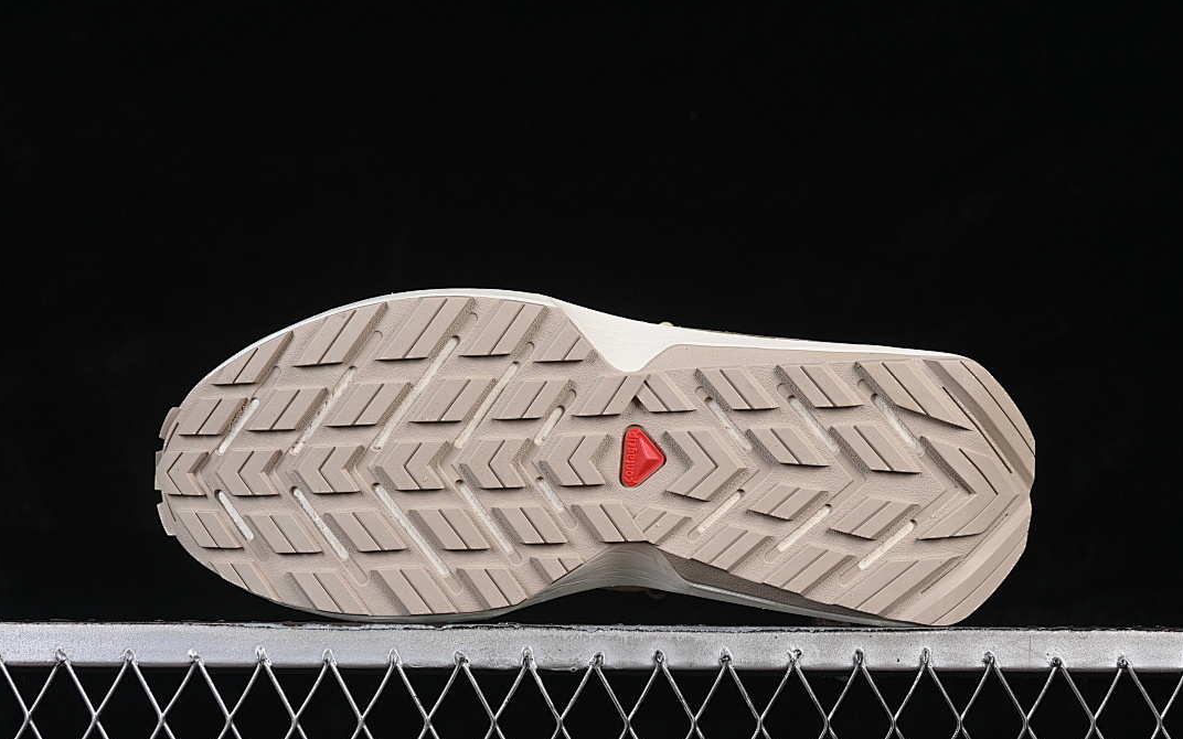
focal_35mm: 77
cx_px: 592
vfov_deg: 16.9
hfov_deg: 26.8
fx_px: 2483
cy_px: 376
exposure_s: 1/80
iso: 160
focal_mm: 50
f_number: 8
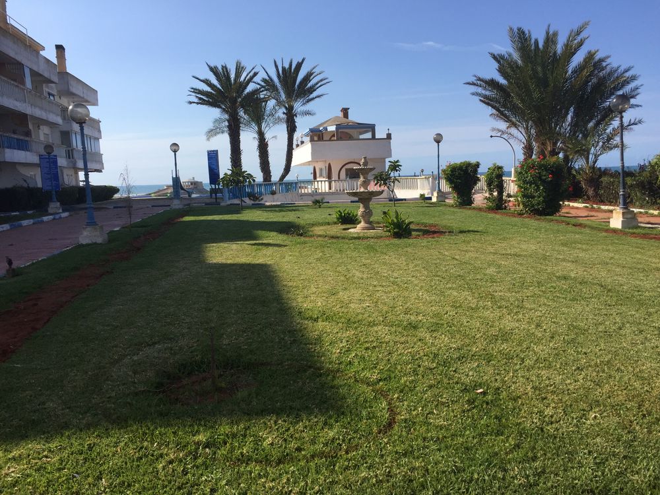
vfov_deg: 48.2
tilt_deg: -7.2
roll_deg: +2.4
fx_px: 553
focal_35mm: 29
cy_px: 248
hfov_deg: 61.7
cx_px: 330
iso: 32
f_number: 2.2
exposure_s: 1/2825
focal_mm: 4.15
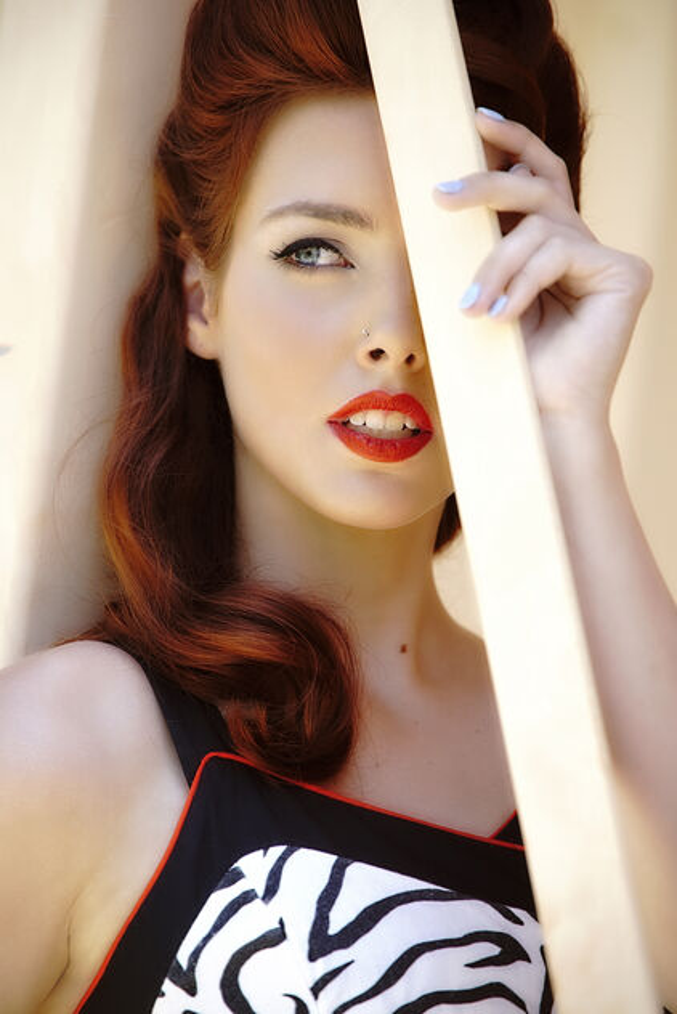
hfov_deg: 10.2
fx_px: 3775
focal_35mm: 134
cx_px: 338
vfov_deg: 15.3
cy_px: 507
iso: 160
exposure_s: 1/320
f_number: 4.5
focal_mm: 134
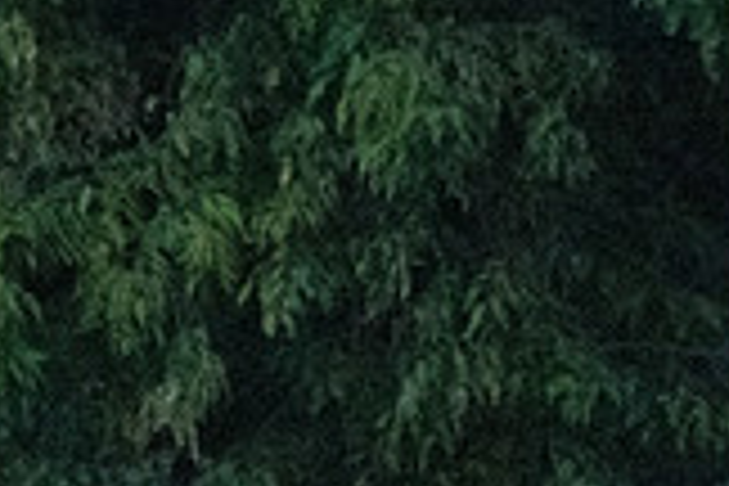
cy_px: 828
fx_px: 30433
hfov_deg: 1.4
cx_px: 338
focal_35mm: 1503
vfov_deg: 0.9
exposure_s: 1/2000
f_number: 5.6
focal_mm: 280
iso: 6400
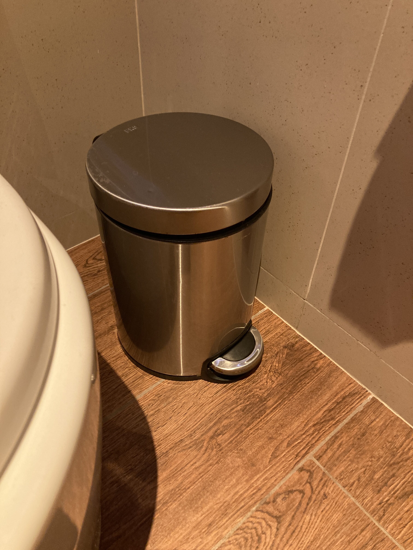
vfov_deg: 63.4
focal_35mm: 28
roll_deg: -2.4
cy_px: 275
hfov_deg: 49.7
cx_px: 206
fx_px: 445
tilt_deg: -44.3
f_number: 1.8
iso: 400
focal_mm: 3.99
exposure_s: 1/34
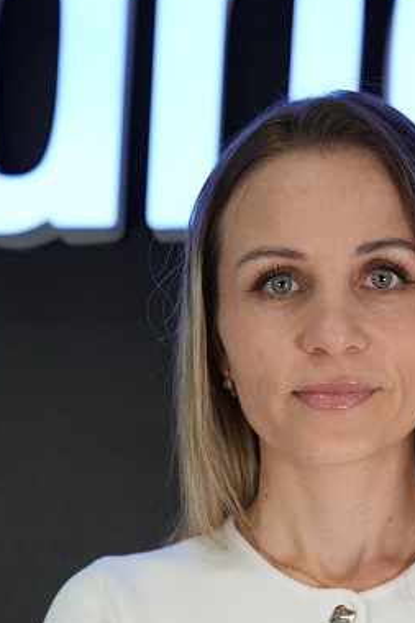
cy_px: 664
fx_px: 1731
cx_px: 315
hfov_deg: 13.6
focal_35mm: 100
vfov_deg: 19.6
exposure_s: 1/60
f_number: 4
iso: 100
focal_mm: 38
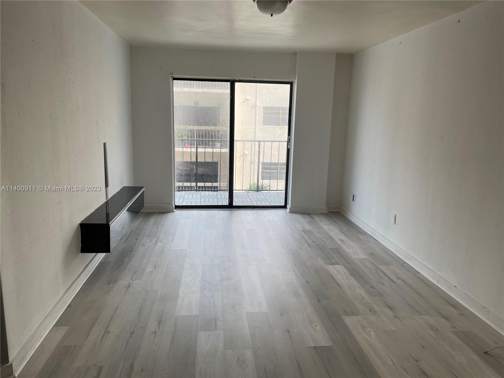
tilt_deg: -10.3
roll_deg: -1.0
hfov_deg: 67.3
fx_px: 379
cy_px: 189
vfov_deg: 53.1
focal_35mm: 26
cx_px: 252
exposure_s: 1/313
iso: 32
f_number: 1.6
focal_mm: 4.2
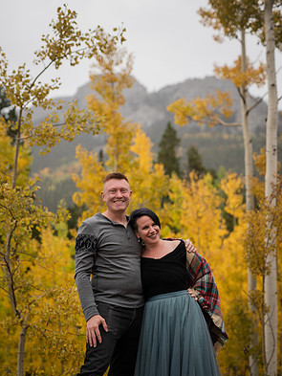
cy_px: 199
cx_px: 142
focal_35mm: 55
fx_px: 597
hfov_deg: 26.6
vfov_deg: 34.9
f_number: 2.5
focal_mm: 50
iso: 160
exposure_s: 1/200
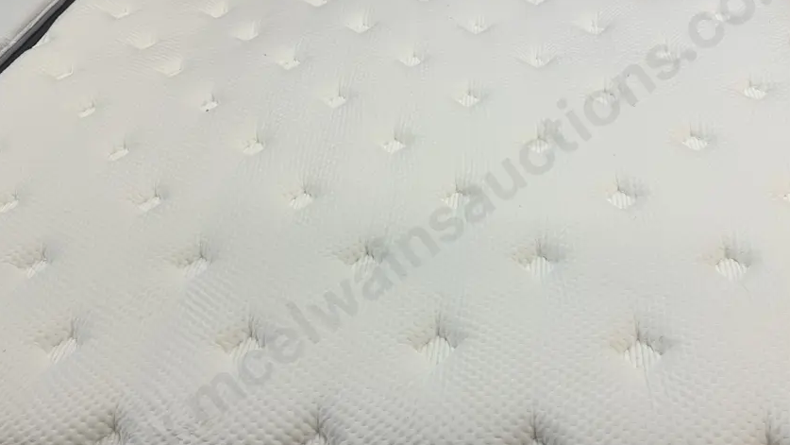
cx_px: 436
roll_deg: +5.8
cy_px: 231
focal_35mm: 32
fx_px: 670
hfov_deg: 60.9
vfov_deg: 36.7
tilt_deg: -42.9
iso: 64
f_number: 1.78
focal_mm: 6.86
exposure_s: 1/112
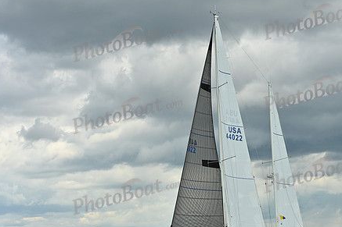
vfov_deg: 14.7
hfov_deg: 21.8
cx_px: 224
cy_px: 143
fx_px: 883
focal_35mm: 93
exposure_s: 1/800
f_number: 8
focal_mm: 70
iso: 250
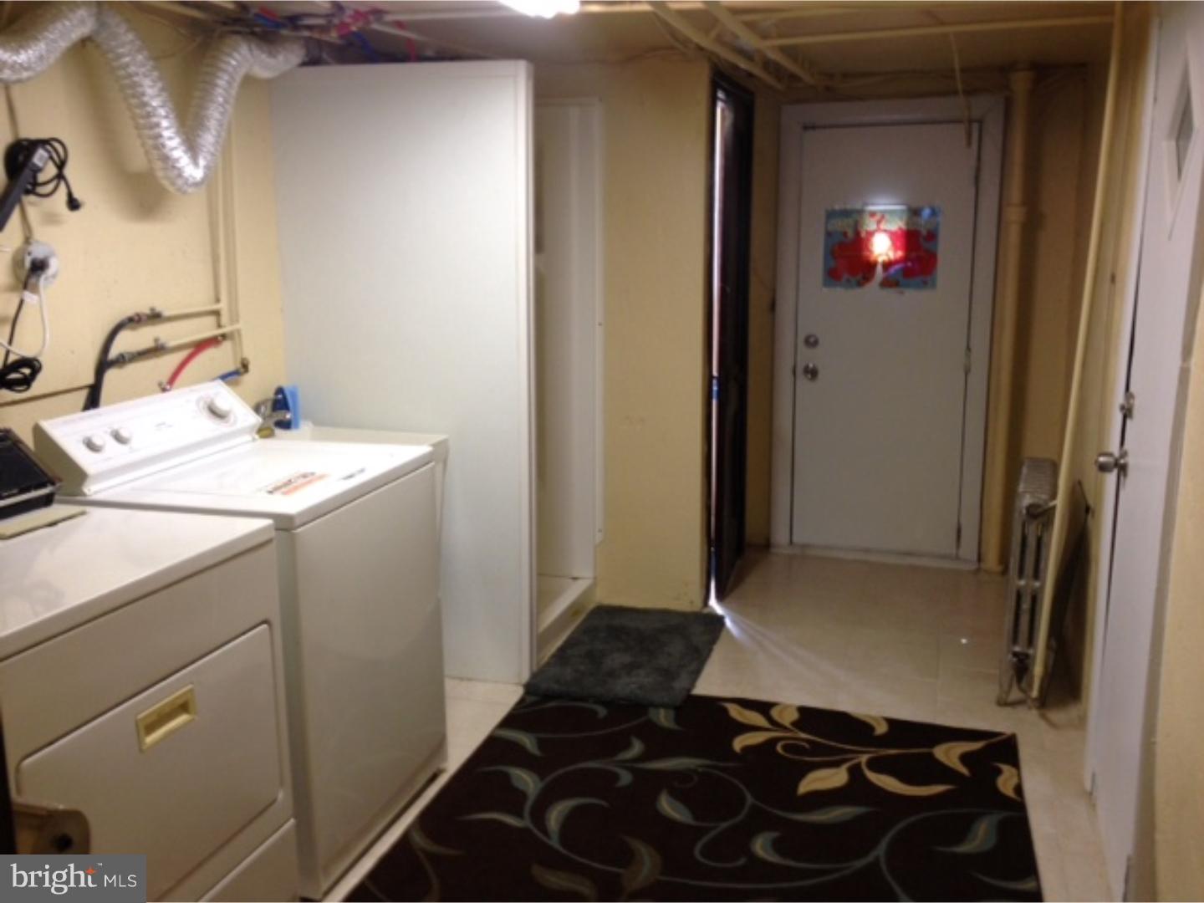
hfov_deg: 52.6
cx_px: 602
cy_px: 452
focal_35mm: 35
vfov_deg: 40.7
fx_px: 1217
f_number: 2.4
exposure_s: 1/20
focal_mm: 4.28
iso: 80
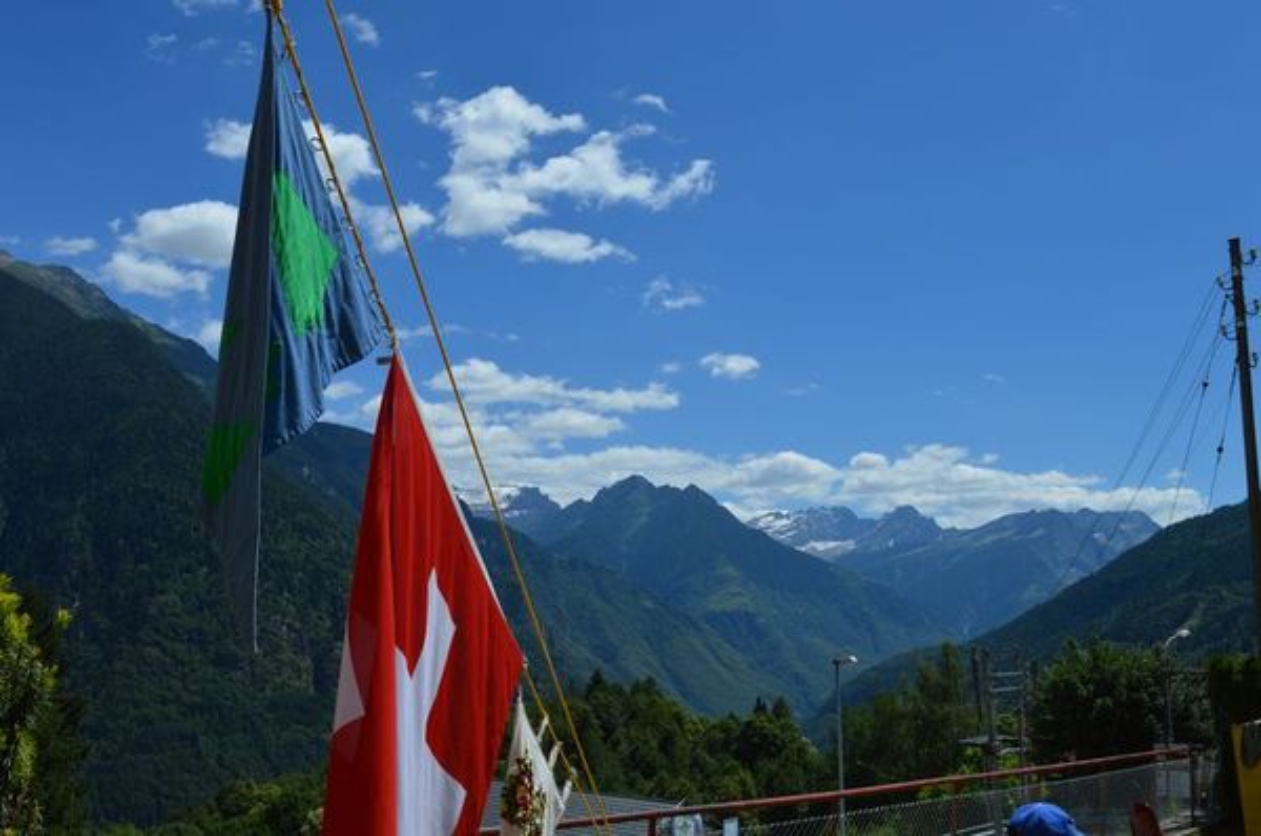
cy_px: 418
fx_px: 1102
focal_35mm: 32
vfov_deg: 41.6
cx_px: 630
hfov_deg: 59.6
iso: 100
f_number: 9
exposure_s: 1/320
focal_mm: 21
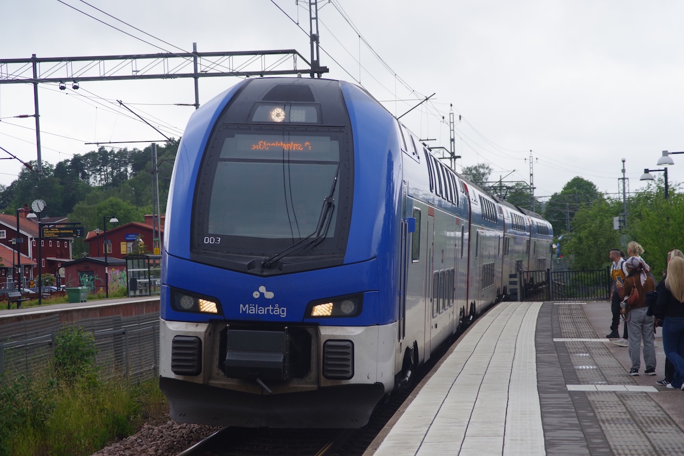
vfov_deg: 13.1
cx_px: 342
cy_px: 228
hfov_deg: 19.4
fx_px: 1996
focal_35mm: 105
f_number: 8
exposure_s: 1/250
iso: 400
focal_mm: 105
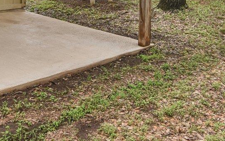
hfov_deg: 34.8
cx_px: 76
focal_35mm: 58
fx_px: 356
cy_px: -46
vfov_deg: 20.3
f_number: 8
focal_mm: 15
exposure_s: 1/40
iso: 100
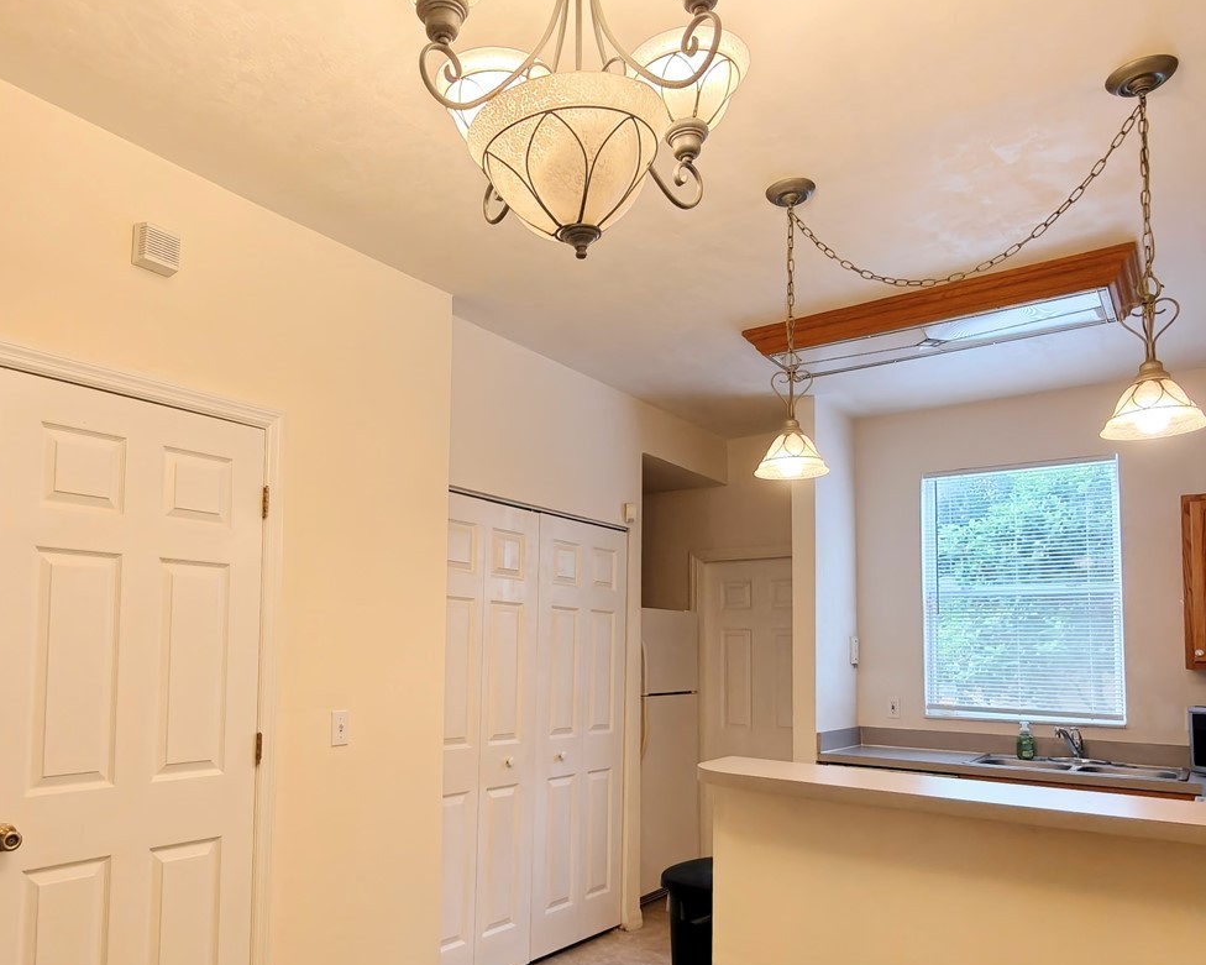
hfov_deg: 69.9
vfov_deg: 58.1
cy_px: 597
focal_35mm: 24
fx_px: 857
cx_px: 514
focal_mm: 2.3
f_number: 2
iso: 400
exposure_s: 1/120
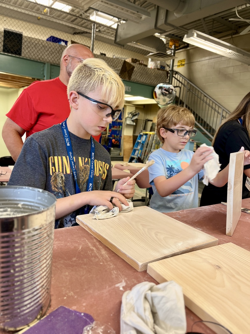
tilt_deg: -8.9
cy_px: 167
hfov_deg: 53.1
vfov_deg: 67.3
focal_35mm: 26
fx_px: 250
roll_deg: -4.1
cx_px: 125
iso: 100
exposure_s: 1/60
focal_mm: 5.1
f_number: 1.6
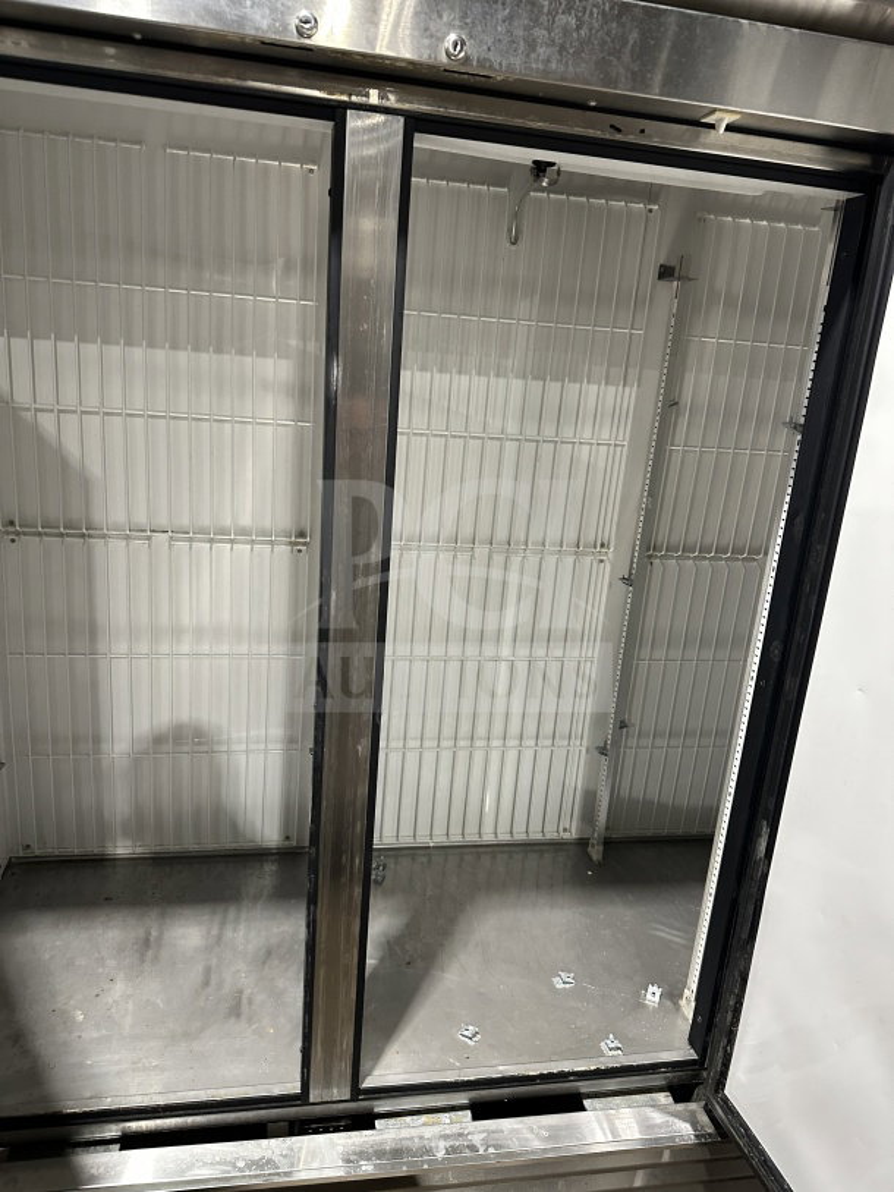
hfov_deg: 56.8
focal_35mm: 24
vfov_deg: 71.6
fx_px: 826
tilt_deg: -12.0
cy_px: 596
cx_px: 447
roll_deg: -4.5
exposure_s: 1/60
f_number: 1.78
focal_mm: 6.86
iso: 400
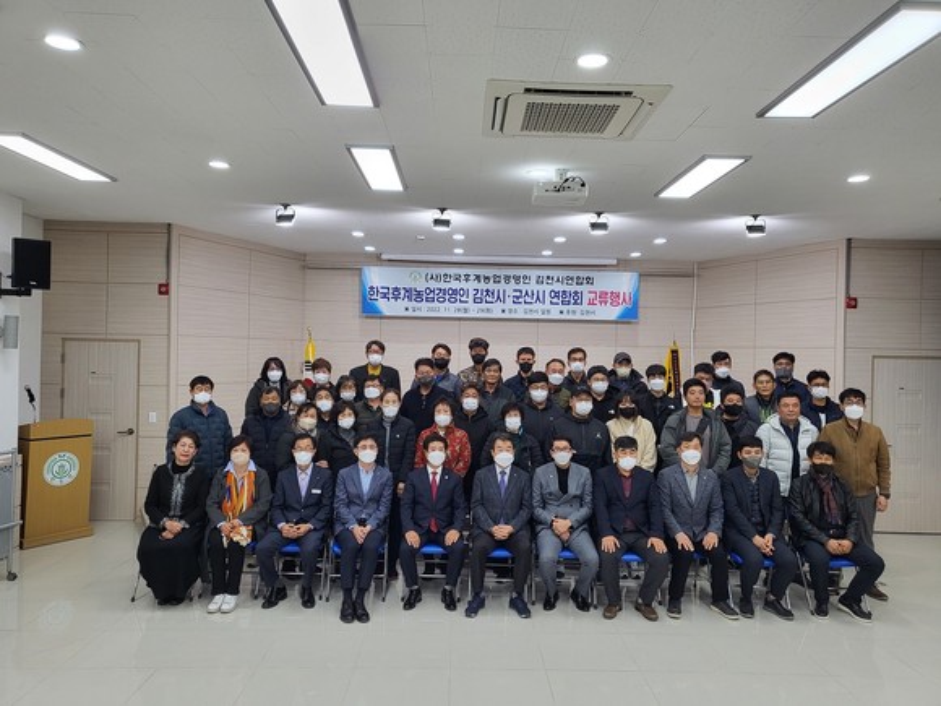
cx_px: 470
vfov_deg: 53.1
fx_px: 707
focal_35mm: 26
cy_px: 353
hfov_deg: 67.3
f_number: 1.8
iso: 100
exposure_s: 1/120
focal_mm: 4.25
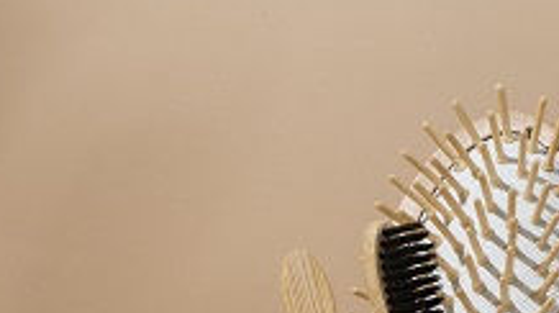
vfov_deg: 5.2
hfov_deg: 9.3
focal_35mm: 231
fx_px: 3420
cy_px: 503
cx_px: 415
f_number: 5.6
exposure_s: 1/100
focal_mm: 50
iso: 100
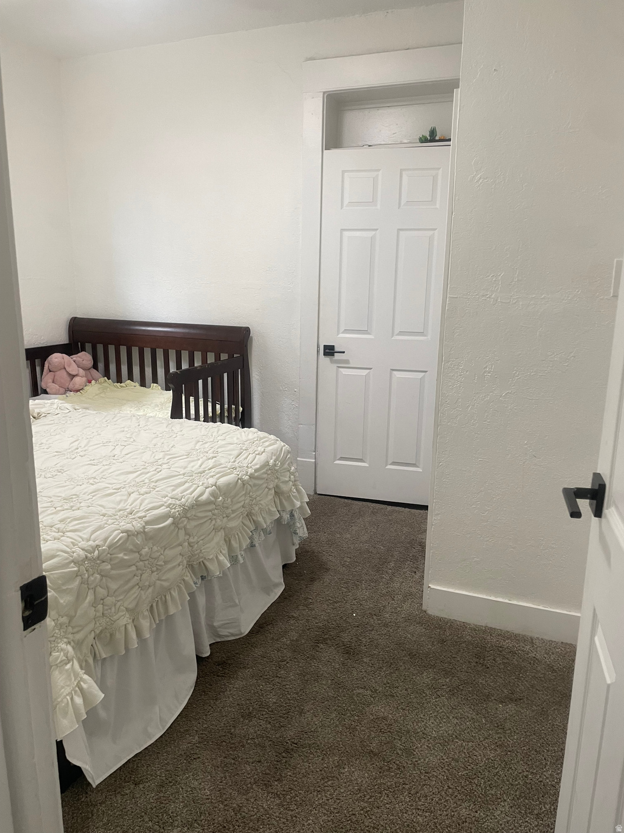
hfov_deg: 53.1
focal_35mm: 26
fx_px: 625
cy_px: 416
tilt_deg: -11.6
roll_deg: -1.5
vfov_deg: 67.3
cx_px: 312
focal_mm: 4.2
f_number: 1.6
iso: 125
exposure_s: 1/60
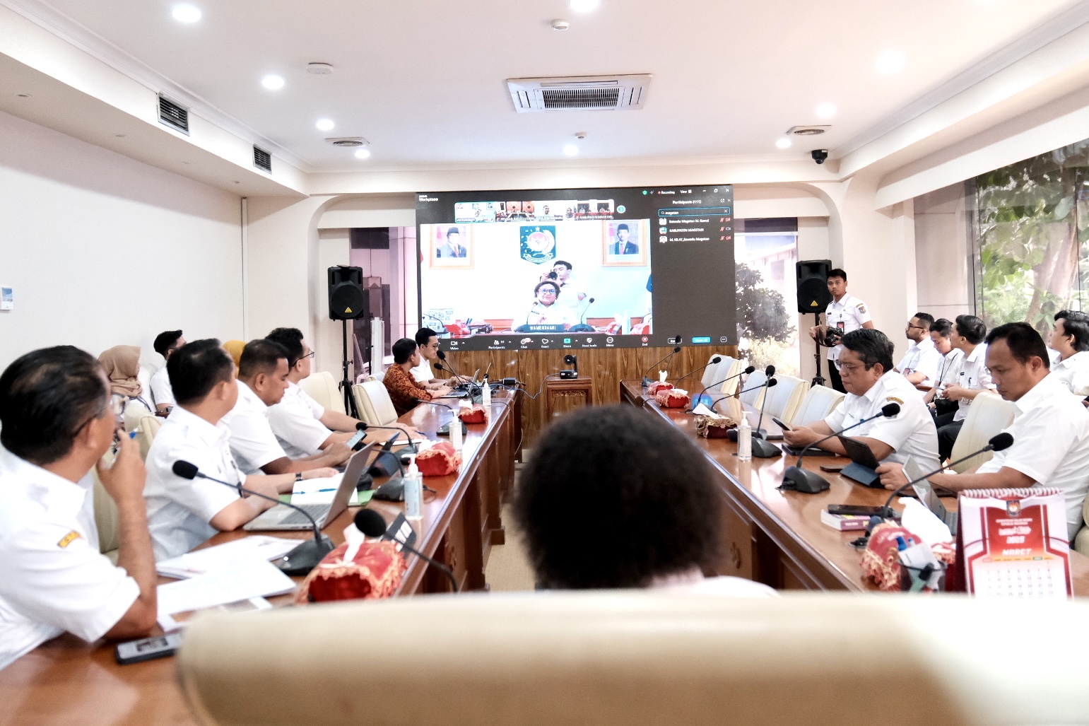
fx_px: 786
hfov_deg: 69.4
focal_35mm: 26
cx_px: 544
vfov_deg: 49.5
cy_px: 363
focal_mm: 17
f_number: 2.8
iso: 4000
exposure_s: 1/160
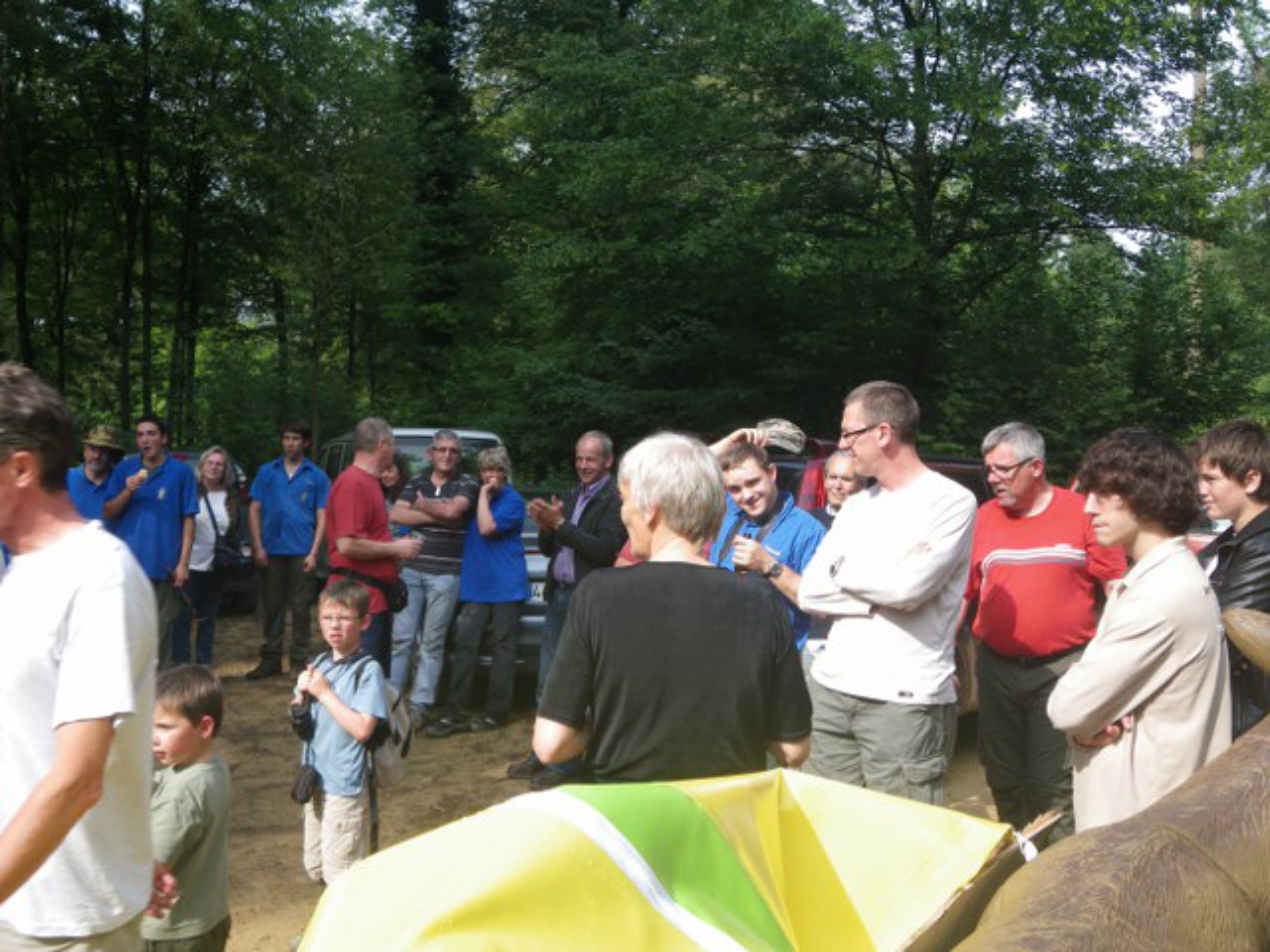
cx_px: 635
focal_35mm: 34
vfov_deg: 41.8
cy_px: 476
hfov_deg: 54.0
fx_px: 1247
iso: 64
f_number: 4.6
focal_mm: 6.1
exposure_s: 1/125
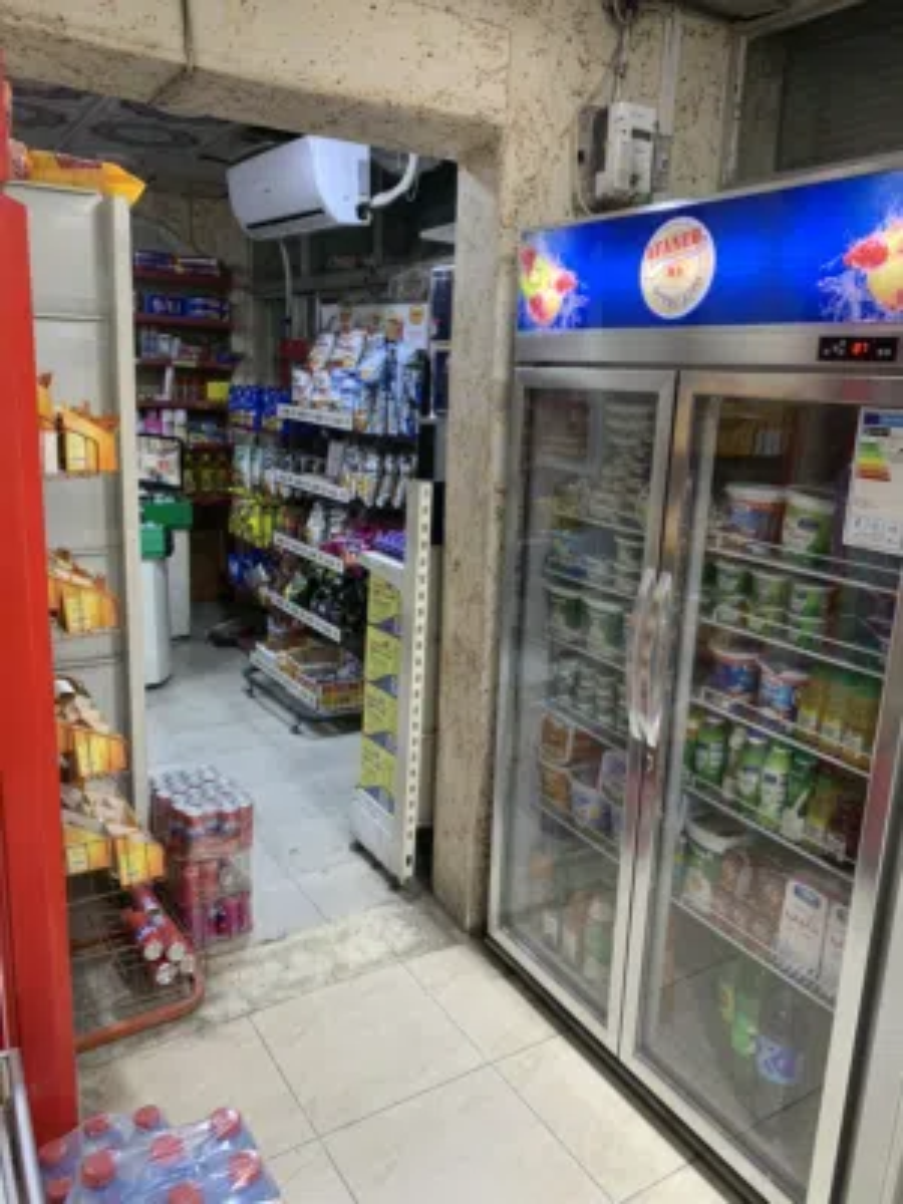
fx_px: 904
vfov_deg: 67.3
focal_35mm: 26
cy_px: 602
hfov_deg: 53.1
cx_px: 452
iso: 125
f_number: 1.8
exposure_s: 1/50
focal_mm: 4.25
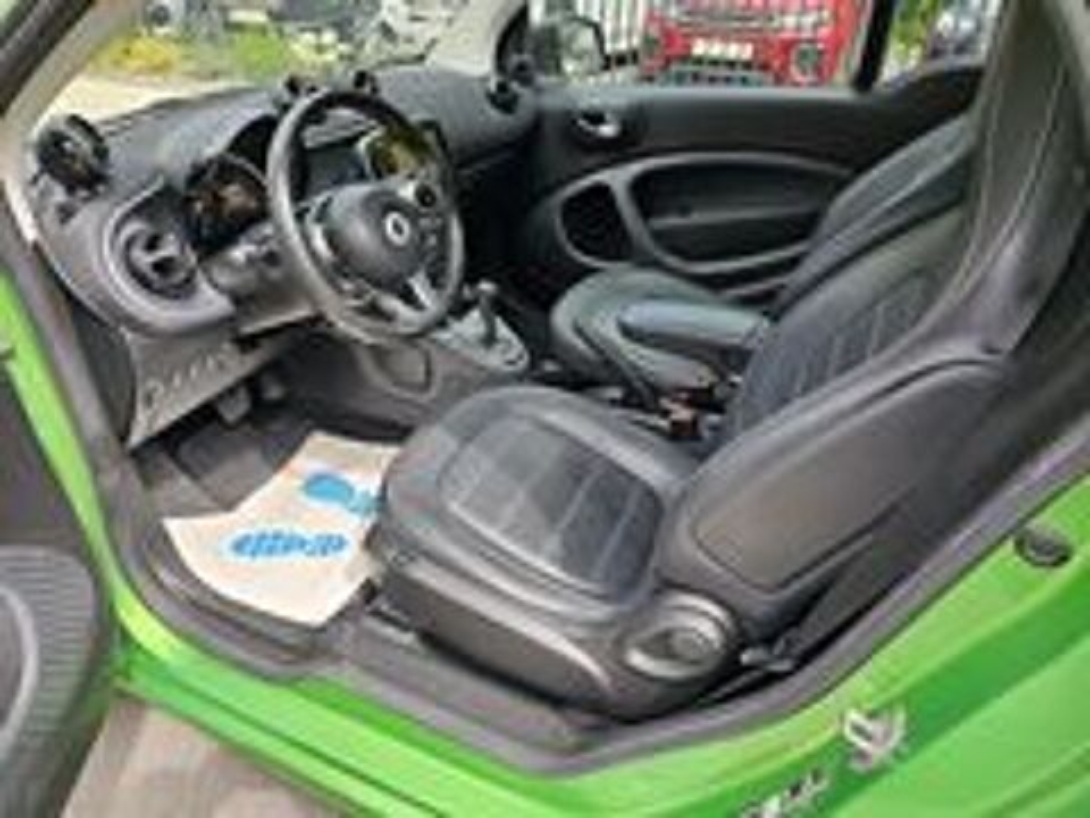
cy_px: 409
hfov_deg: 73.9
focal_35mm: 23
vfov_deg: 58.9
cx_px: 545
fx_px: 724
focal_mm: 6.3
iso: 12
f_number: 1.7
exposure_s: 1/100
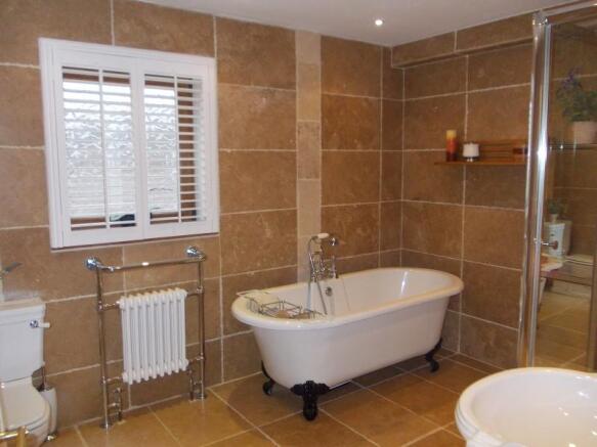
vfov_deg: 49.7
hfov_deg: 63.5
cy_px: 224
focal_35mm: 28
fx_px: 483
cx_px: 298
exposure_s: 1/25
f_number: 2.7
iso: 200
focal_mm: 4
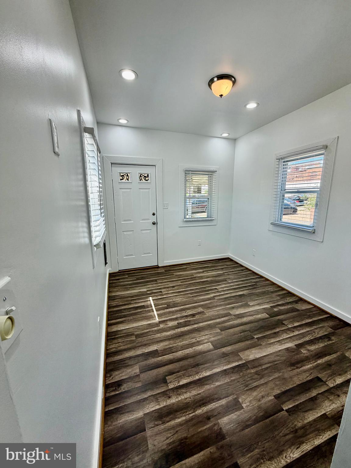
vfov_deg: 102.1
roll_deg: -1.7
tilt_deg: -9.8
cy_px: 234
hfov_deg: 85.7
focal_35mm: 14
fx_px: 189
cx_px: 176
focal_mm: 2.22
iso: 50
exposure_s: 1/147
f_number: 2.2
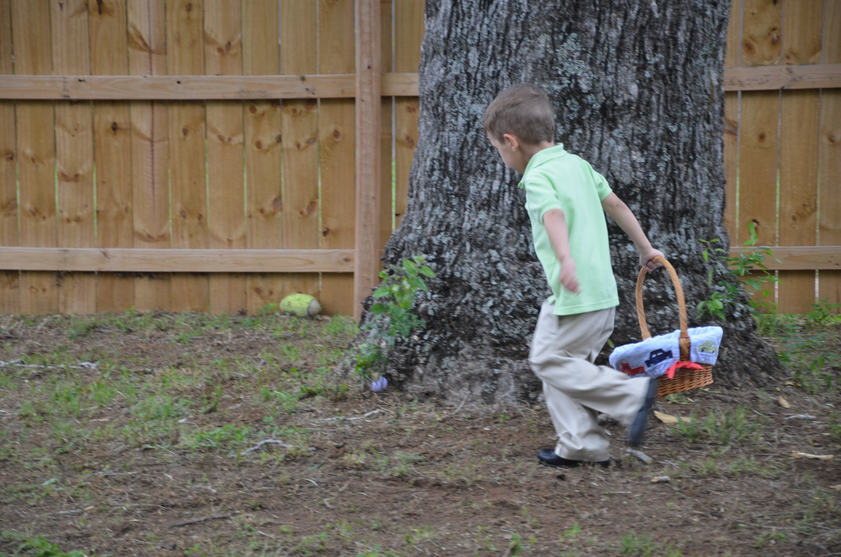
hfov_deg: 15.2
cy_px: 278
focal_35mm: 135
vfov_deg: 10.1
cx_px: 420
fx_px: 3147
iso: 250
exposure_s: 1/125
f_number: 5.6
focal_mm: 90
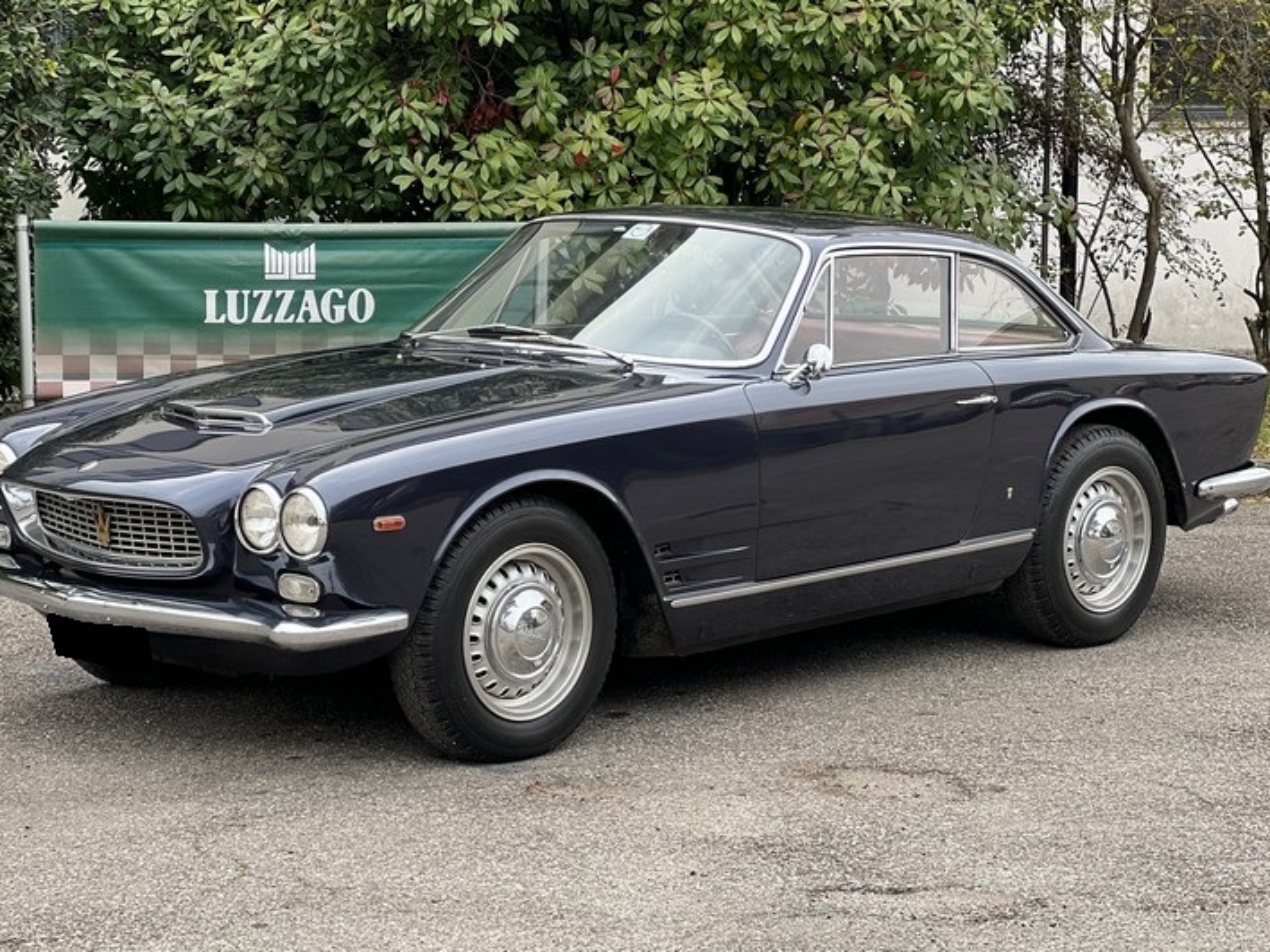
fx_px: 3192
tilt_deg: -5.9
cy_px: 443
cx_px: 626
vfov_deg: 17.0
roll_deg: -0.2
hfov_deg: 22.5
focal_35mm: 87
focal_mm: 9
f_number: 2.8
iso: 25
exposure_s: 1/121
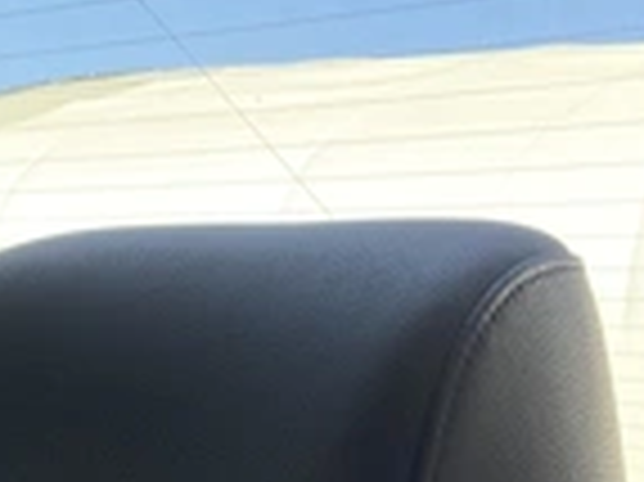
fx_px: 1506
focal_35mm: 81
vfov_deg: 17.9
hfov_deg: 24.1
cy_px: 437
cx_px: 243
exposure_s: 1/709
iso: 25
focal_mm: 3
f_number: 1.8
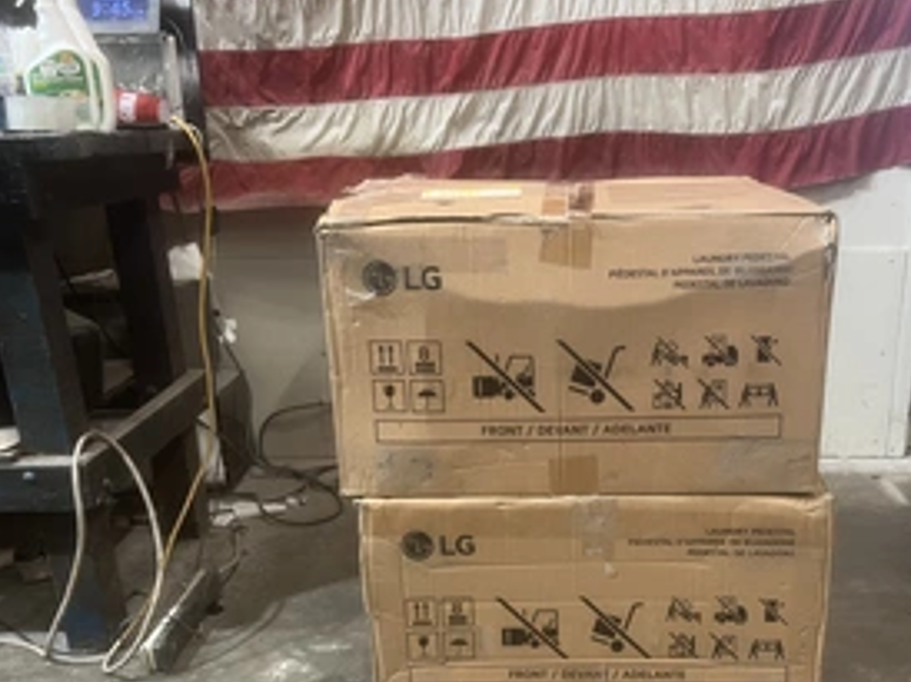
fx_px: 999
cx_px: 532
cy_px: 456
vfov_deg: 37.3
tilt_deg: -19.0
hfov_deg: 48.8
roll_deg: +2.0
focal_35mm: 38
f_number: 1.6
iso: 160
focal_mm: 5.1
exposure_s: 1/60
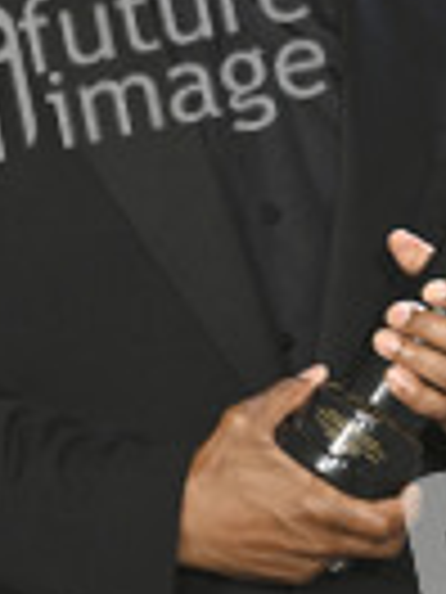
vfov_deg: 4.4
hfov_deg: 3.3
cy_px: 297
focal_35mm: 450
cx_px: 225
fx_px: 7731
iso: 6400
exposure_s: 1/500
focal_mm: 155
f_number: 5.6
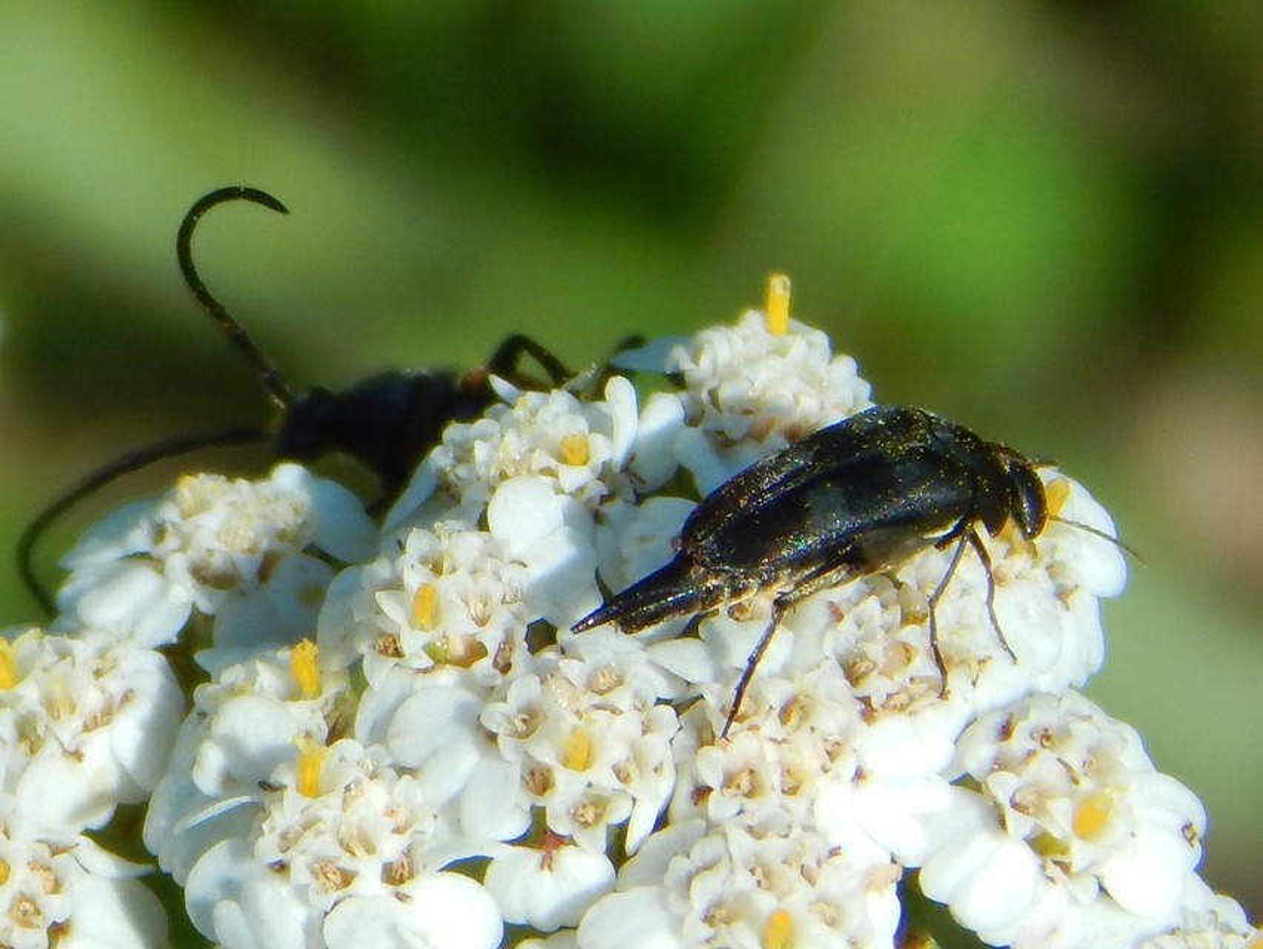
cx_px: 632
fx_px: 5841
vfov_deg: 9.3
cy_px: 474
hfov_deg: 12.3
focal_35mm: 160
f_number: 5.1
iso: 125
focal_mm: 28.7
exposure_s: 1/1000
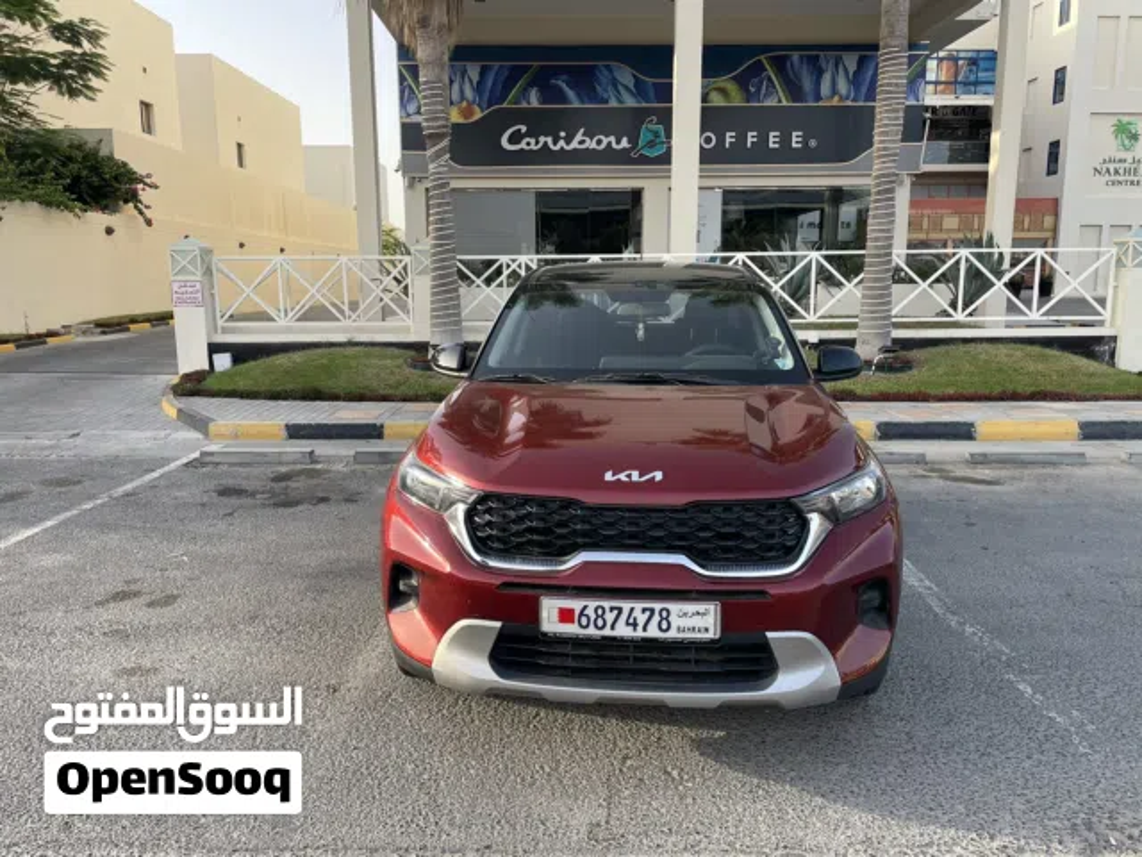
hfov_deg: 67.3
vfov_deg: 53.1
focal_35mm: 26
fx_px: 858
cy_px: 428
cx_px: 571
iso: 32
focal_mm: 4.2
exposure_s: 1/609
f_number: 1.6
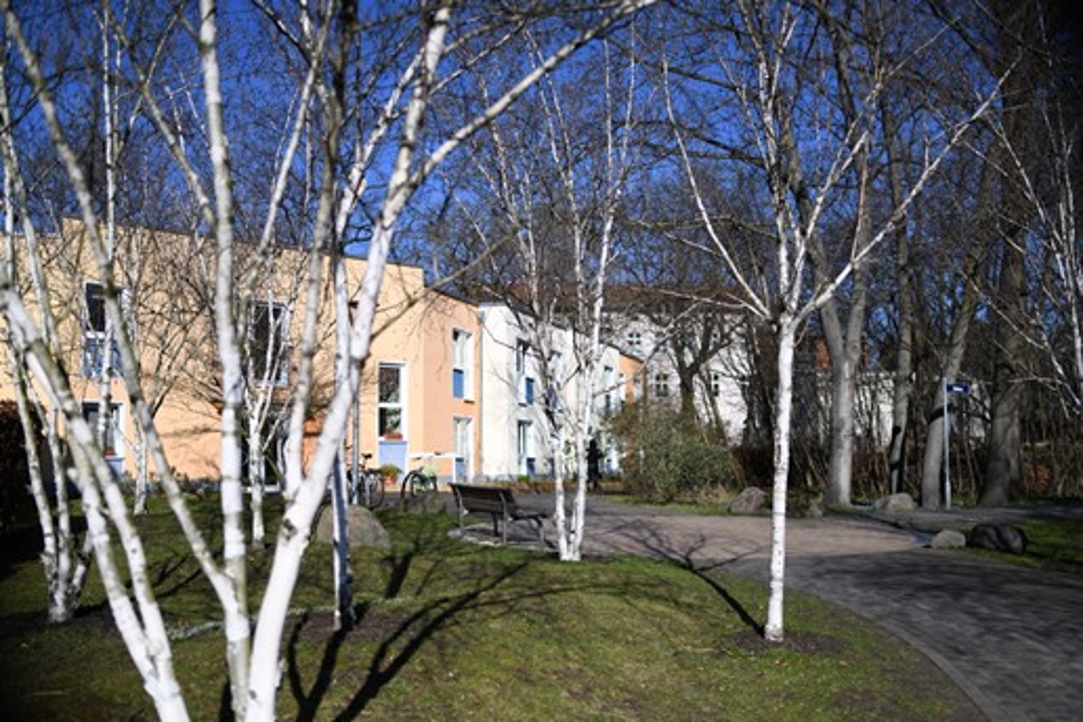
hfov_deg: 54.4
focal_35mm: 35
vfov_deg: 37.9
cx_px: 542
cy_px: 361
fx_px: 1053
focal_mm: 35
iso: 100
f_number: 1.8
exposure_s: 1/8000
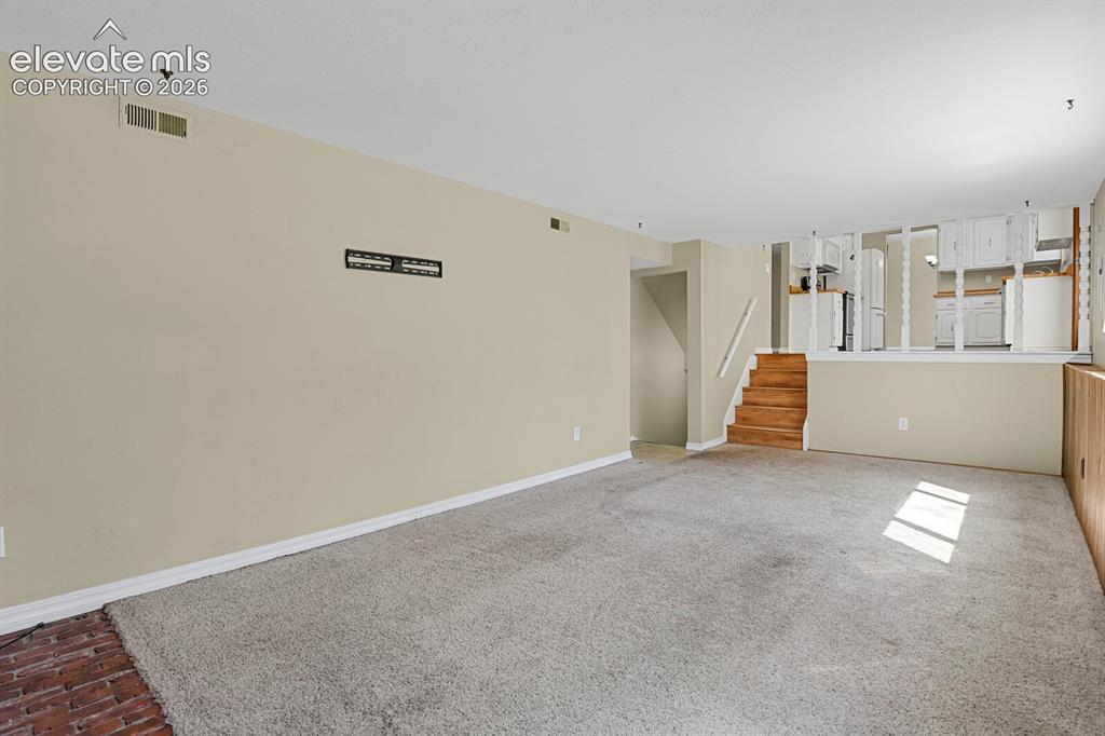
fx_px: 522
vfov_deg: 70.4
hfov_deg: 93.3
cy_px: 368
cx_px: 552
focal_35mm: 17
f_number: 8
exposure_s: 1.6
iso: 250
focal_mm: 17
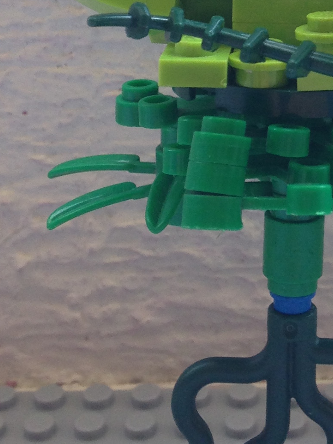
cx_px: 320
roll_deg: +0.2
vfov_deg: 18.1
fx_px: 1334
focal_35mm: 104
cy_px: -73
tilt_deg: -13.6
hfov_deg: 14.0
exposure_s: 1/60
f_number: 2.4
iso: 50
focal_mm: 4.12
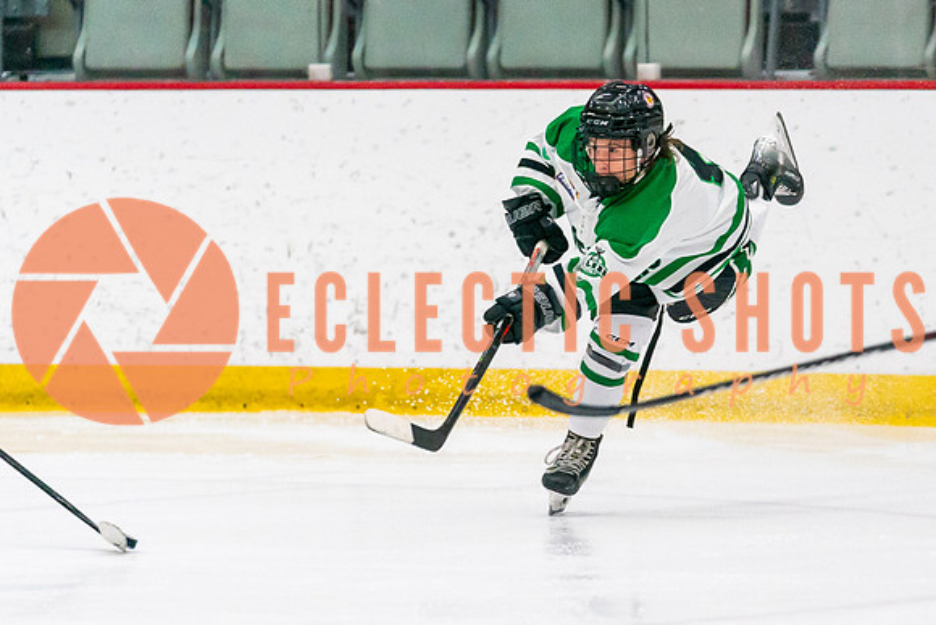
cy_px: 409
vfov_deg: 3.1
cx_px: 659
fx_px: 11719
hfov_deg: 4.6
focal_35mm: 451
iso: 3200
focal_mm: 200
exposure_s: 1/1250
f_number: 2.8
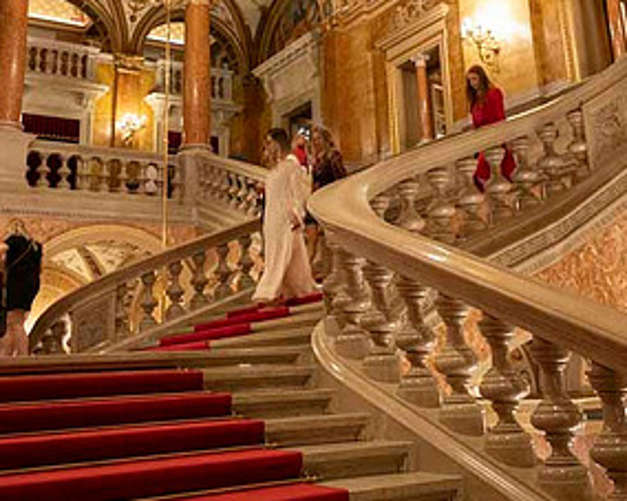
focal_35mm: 46
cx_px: 353
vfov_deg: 32.0
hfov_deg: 40.3
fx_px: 853
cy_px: 116
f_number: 4
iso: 2500
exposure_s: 1/50
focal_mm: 24
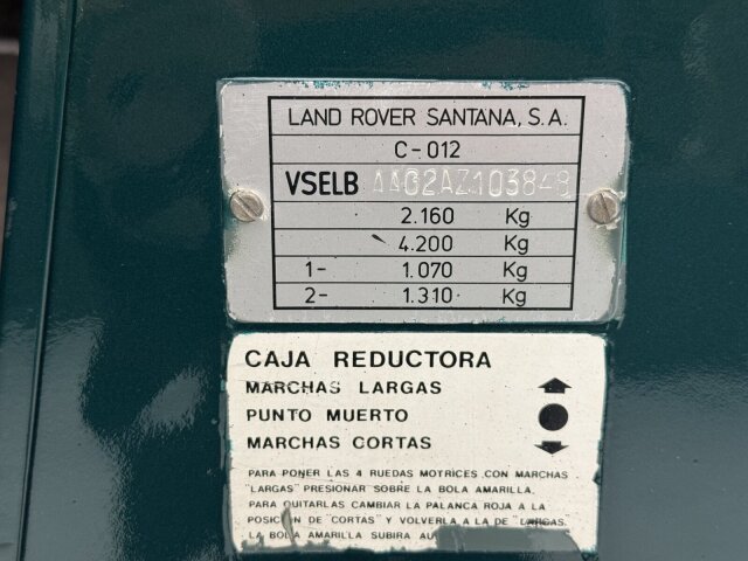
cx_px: 374
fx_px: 1037
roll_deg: -0.6
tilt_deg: -26.8
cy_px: 280
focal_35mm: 48
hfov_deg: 39.7
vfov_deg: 30.3
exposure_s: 1/49
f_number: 1.78
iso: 125
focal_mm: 6.76
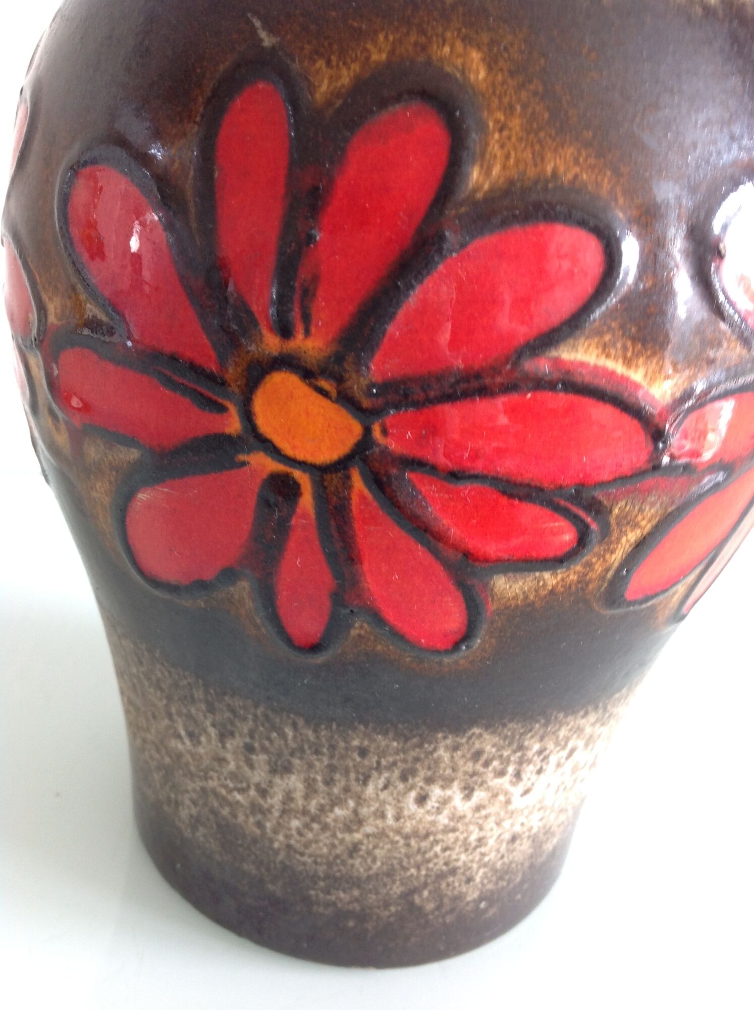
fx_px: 1019
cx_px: 377
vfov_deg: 52.7
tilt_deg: -27.8
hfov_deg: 40.6
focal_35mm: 35
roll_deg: -5.6
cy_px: 505
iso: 80
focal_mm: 4.28
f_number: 2.4
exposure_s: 1/15
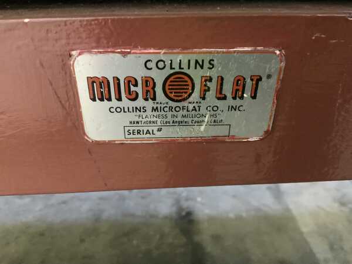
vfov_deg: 48.2
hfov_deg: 61.7
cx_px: 176
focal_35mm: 29
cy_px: 132
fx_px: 295
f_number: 1.8
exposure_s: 1/24
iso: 500
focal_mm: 3
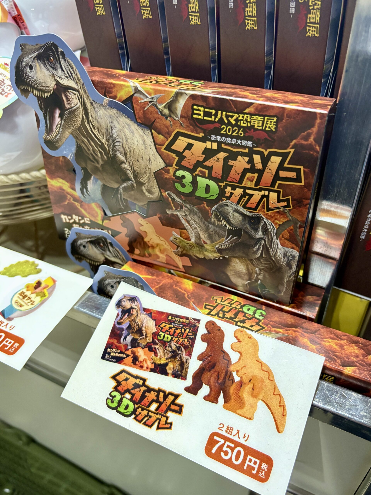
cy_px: 248
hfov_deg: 53.1
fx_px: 372
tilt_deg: -38.8
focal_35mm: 26
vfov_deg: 67.3
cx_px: 186
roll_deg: +1.9
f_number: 1.6
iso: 320
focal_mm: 5.96
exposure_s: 1/50
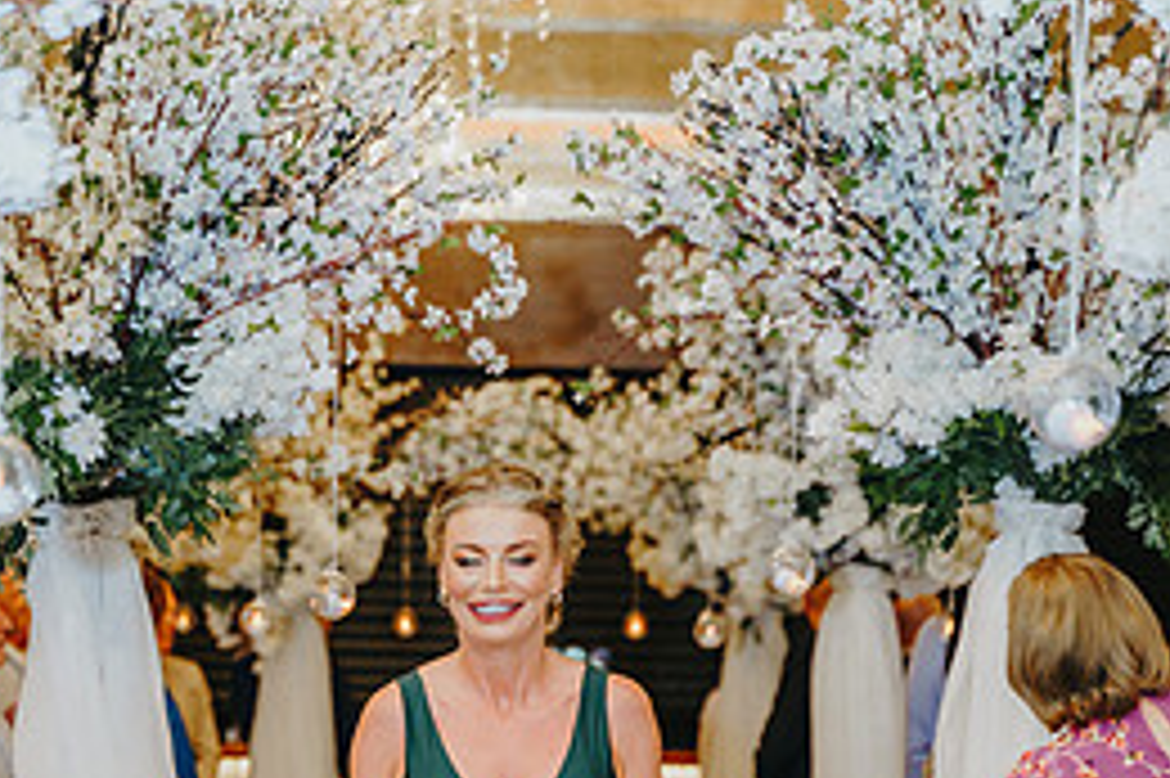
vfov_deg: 10.4
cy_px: 922
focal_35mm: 130
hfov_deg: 15.8
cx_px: 500
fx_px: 4222
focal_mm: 75
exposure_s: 1/250
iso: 2000
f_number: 3.2
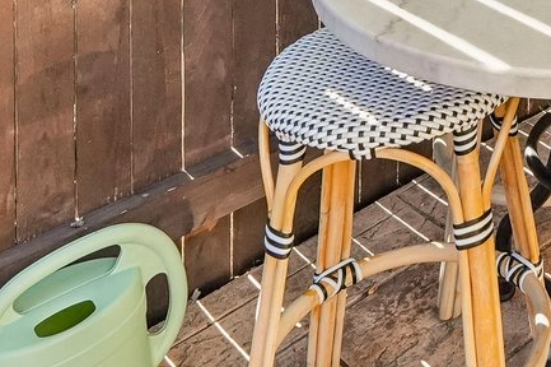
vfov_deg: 14.0
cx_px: 704
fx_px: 1086
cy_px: -485
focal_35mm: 71
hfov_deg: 24.9
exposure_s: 1/125
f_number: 8
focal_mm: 10
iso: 800
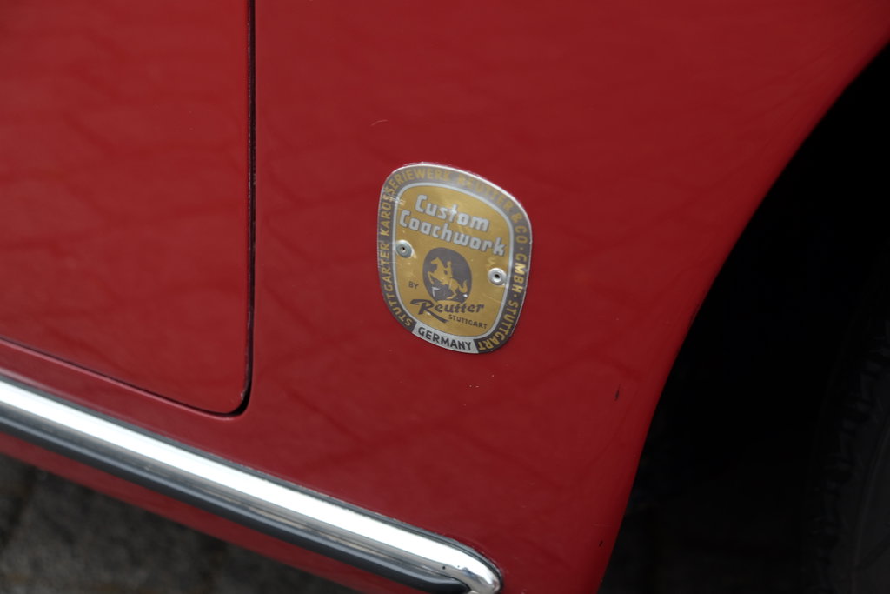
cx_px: 445
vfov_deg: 21.2
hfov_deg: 31.4
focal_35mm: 64
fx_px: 1582
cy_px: 297
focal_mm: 42.5
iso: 200
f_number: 4
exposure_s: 1/60
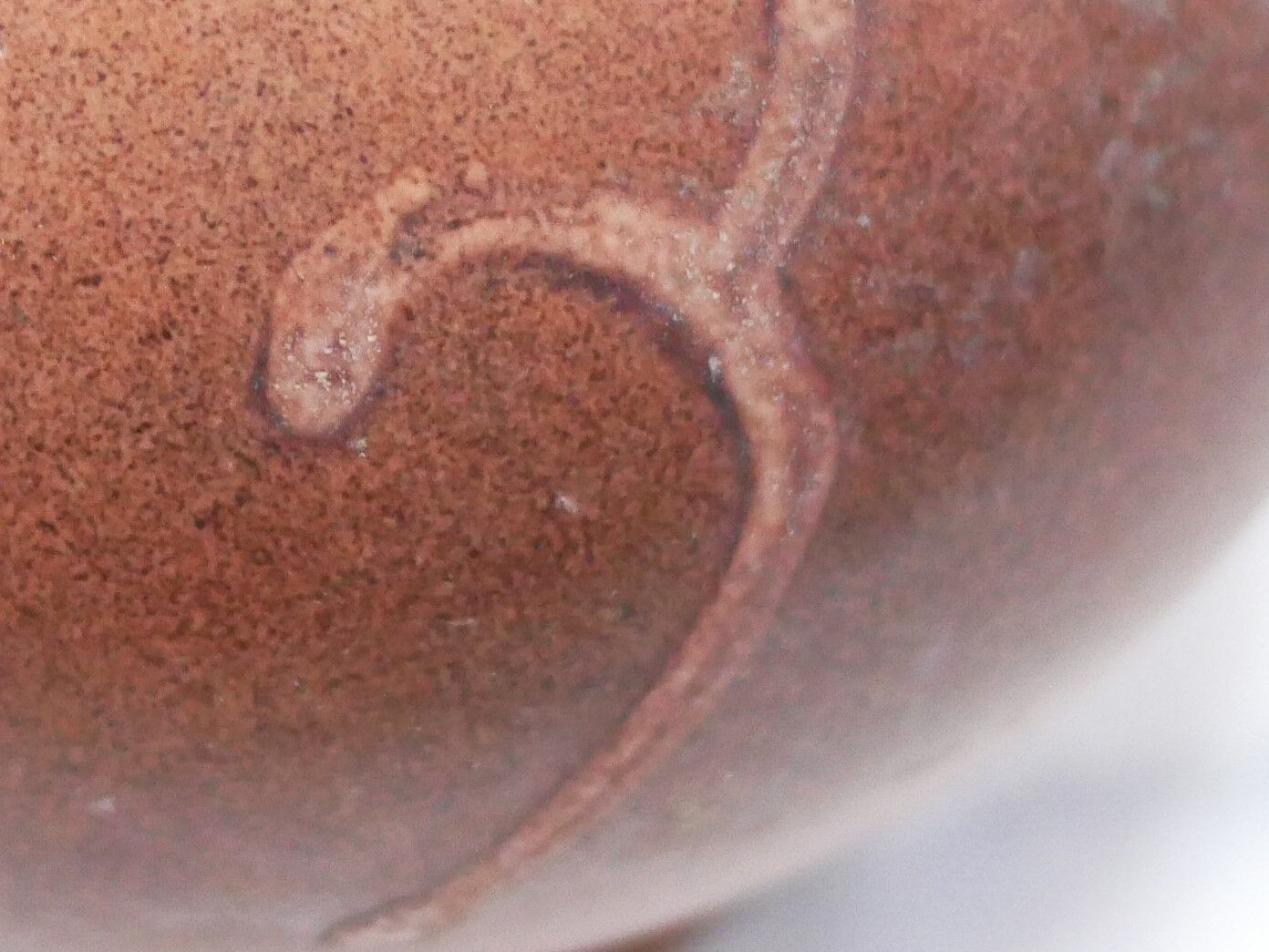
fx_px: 4841
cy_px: 44
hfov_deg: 14.8
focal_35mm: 132
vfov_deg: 11.2
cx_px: 204
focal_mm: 20
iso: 2000
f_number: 1.7
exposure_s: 1/60
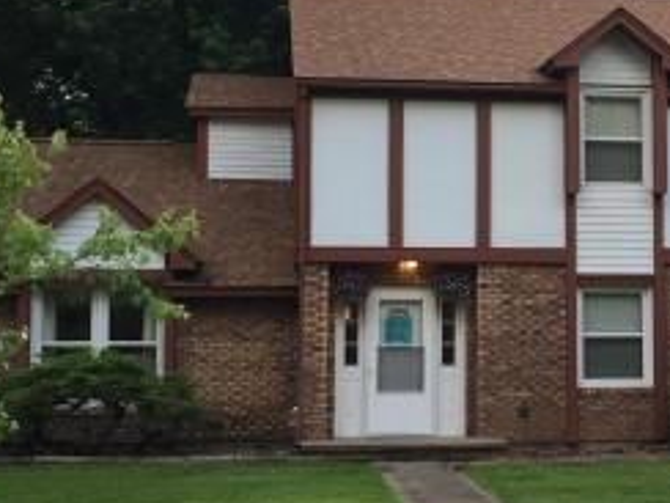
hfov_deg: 25.2
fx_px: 1471
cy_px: 275
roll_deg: -0.5
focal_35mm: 76
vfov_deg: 19.4
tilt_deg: +1.4
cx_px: 535
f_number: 2.2
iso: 32
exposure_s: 1/196
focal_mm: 4.15
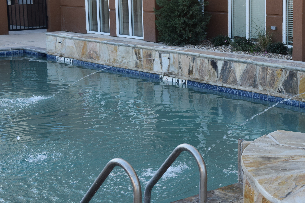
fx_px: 617
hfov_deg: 27.1
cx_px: 254
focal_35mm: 73
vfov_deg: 18.7
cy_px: 83
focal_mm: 29
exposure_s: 1/200
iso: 400
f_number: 7.1
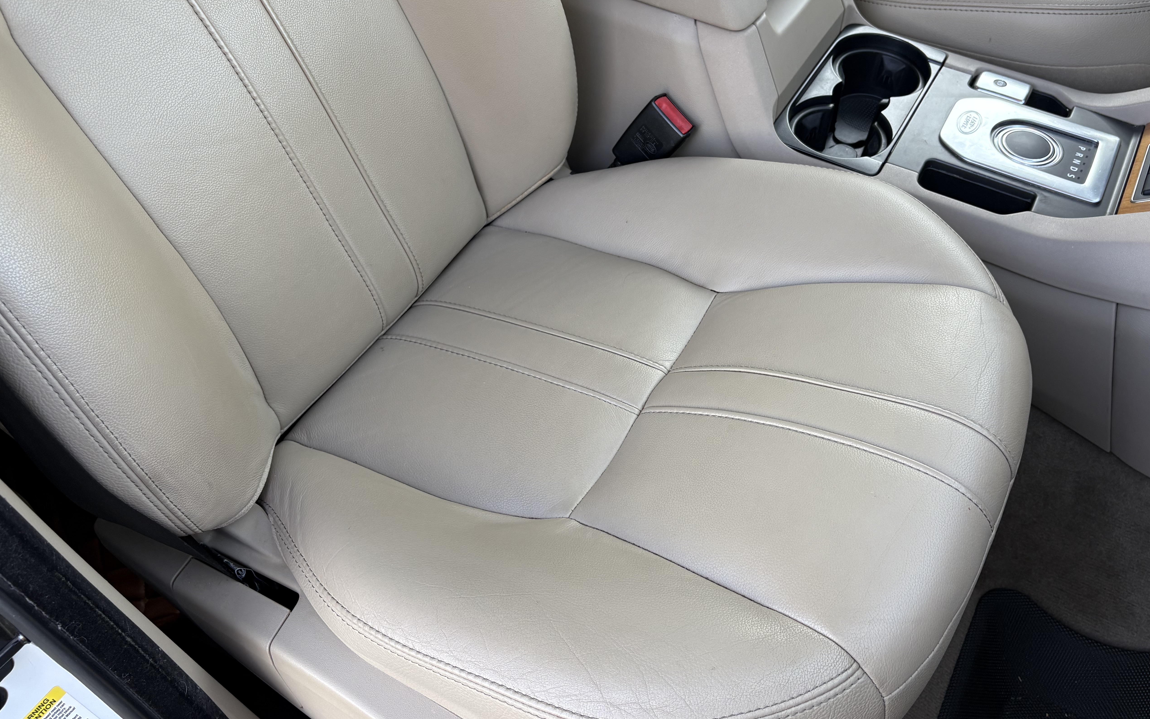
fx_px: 972
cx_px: 636
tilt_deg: -48.3
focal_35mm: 31
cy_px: 299
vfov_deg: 40.5
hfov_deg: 61.1
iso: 80
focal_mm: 5.96
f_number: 1.6
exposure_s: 1/121
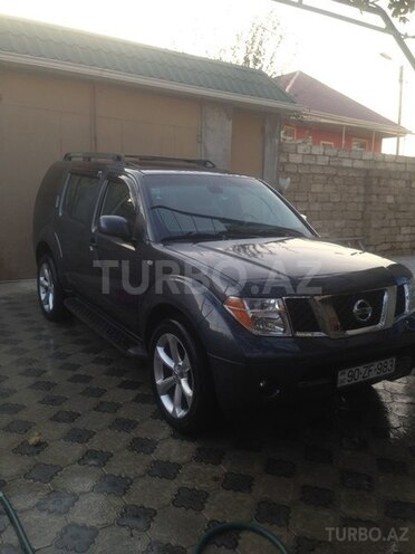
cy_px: 277
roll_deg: +0.3
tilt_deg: -8.8
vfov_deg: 55.4
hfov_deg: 42.9
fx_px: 528
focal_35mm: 33
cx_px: 208
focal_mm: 4.12
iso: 50
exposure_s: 1/60
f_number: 2.4
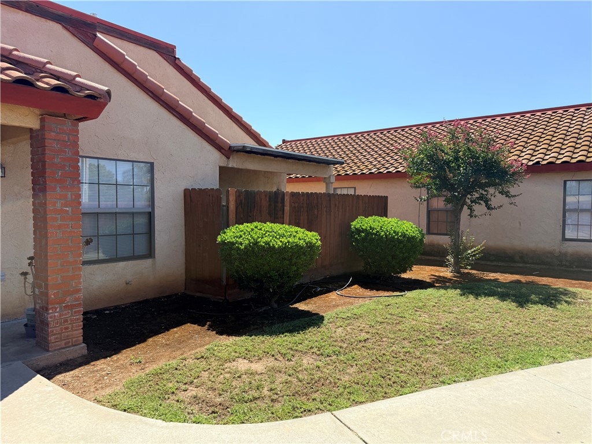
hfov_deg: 71.6
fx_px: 410
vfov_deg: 56.8
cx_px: 296
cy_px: 222
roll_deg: -0.5
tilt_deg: -1.4
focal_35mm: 24
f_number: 1.78
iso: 80
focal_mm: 6.76
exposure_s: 1/3425
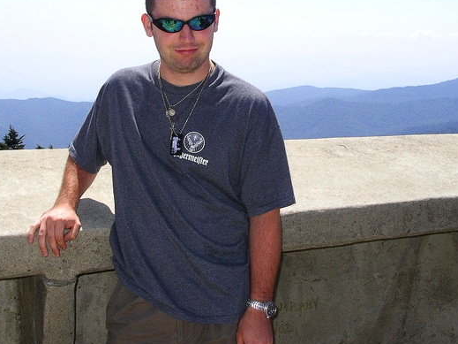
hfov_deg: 33.2
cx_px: 199
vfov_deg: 25.2
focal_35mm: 58
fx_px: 767
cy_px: 130
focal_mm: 5.8
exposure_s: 1/1000
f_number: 4.1
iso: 64
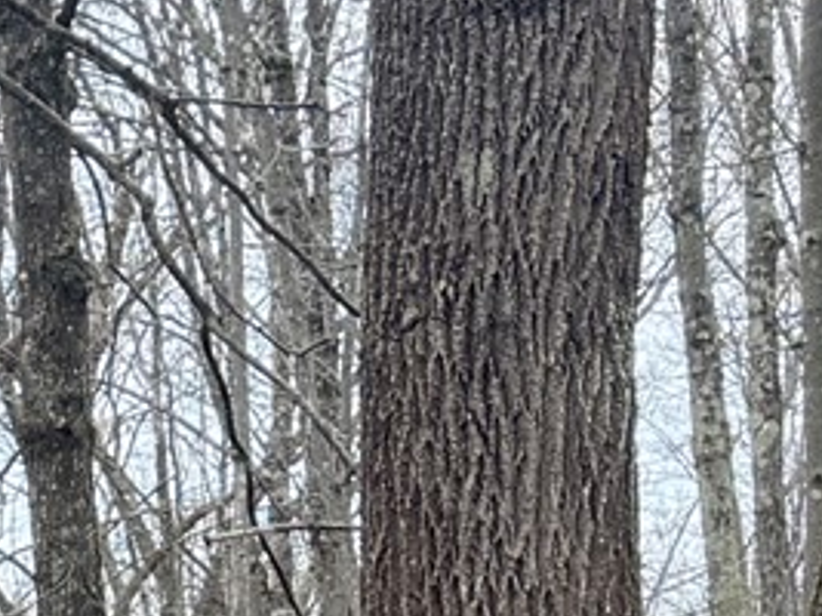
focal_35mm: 184
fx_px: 4367
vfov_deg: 8.0
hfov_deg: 8.8
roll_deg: -1.7
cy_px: 647
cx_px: -1647
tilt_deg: +9.9
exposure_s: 1/813
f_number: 1.78
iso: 100
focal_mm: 6.76
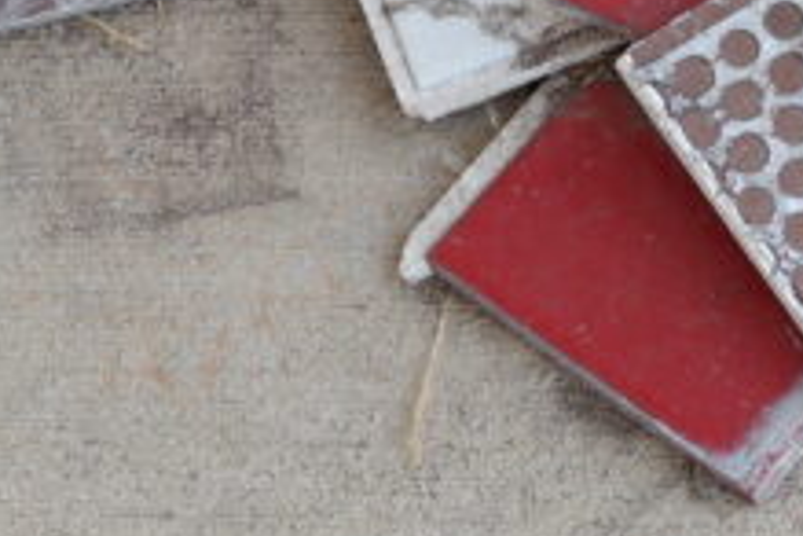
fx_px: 3836
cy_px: -264
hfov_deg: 11.9
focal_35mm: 172
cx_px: 627
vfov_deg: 7.8
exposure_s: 1/125
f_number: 4.5
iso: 100
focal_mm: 32
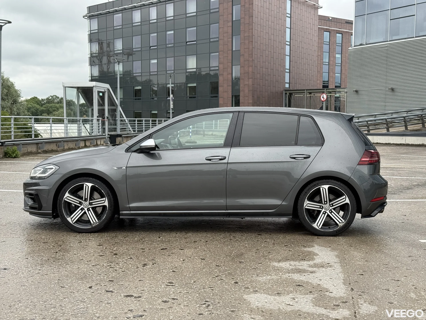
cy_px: 160
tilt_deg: -3.9
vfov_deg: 30.3
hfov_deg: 39.7
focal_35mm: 48
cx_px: 213
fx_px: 591
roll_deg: +0.1
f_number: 1.78
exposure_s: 1/657
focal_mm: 6.76
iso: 64
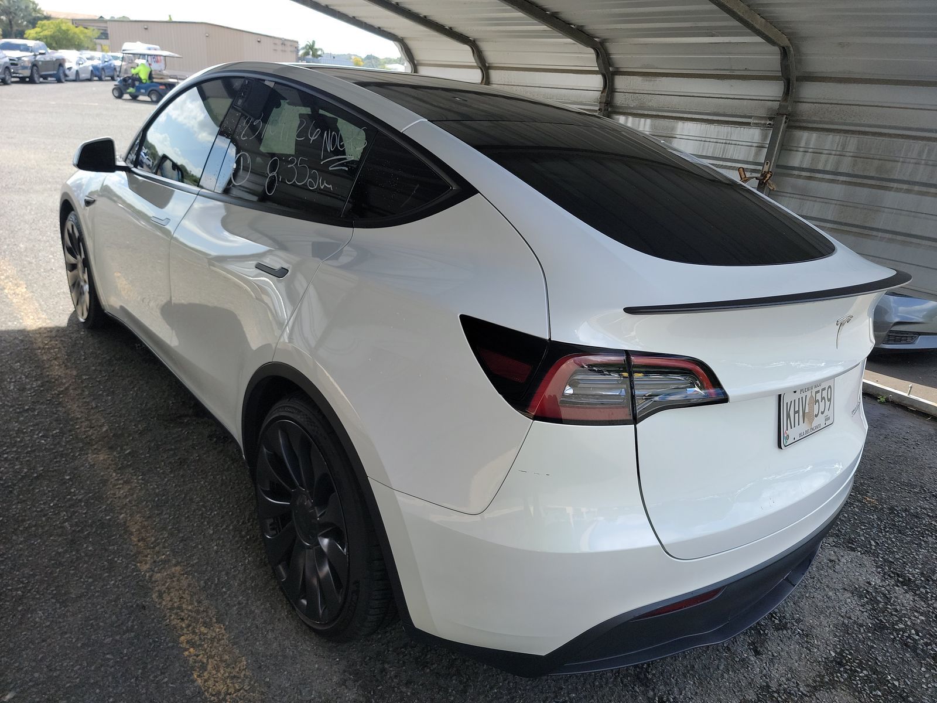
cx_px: 468
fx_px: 650
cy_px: 352
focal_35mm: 24
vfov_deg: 56.8
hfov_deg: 71.6
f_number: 1.8
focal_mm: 6.7
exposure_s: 1/298
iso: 50
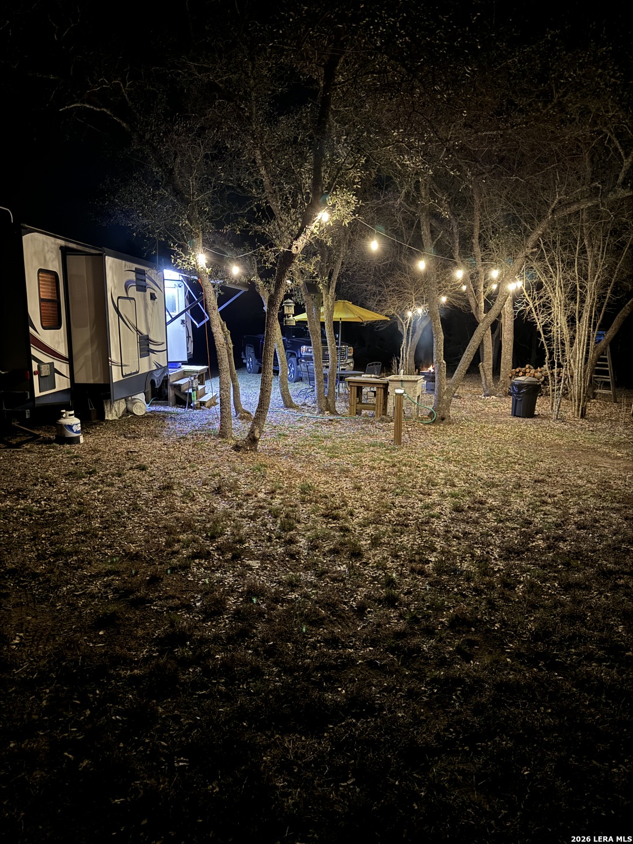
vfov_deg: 71.6
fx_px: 585
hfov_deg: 56.8
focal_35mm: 24
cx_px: 316
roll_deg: +0.6
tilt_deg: -10.4
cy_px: 422
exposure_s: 1/5
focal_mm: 6.76
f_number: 1.78
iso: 2000
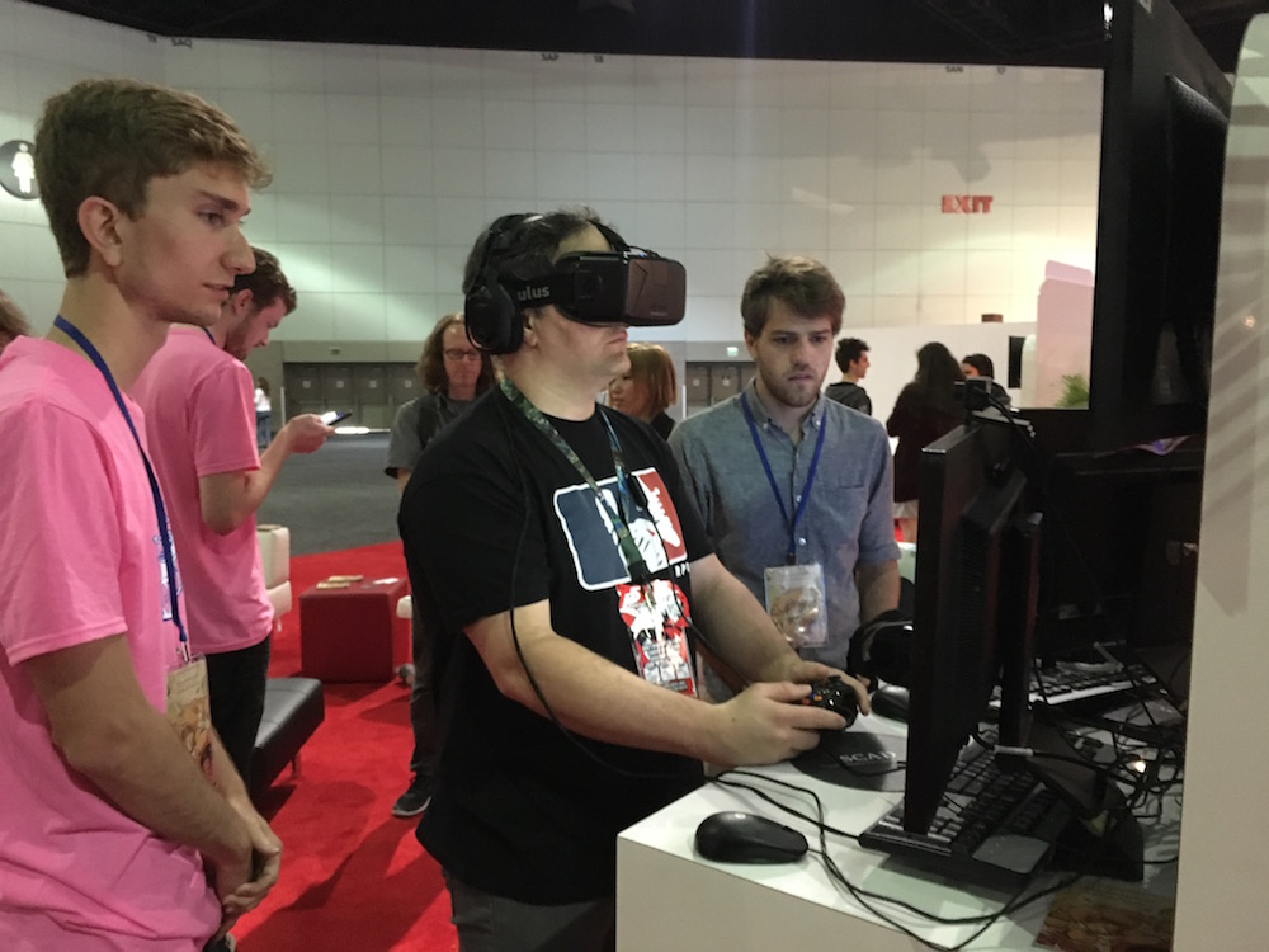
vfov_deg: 48.2
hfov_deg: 61.7
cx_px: 634
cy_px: 476
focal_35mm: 29
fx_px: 1063
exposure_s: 1/15
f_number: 2.2
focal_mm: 4.15
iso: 500
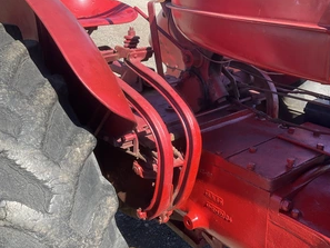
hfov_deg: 47.3
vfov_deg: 36.8
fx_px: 372
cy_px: 138
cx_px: 211
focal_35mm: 39
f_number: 1.8
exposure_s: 1/375
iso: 25
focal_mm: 3
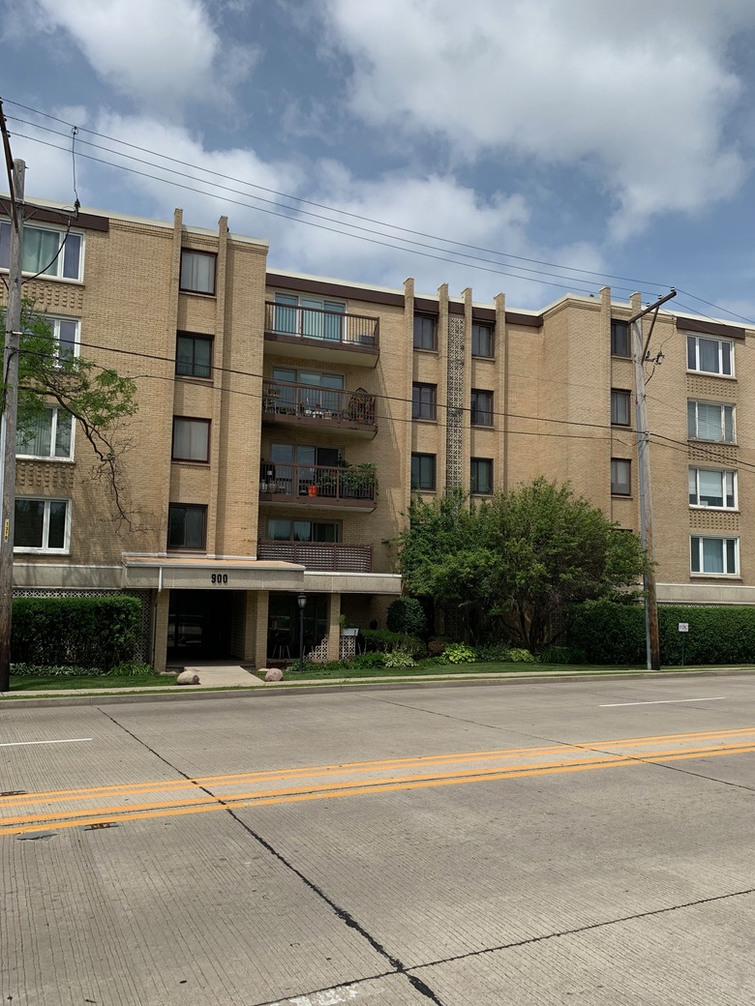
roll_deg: -1.2
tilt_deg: +4.0
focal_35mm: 27
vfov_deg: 65.3
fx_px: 785
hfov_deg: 51.4
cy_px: 519
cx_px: 384
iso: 25
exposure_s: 1/3521
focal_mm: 4.25
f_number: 1.8
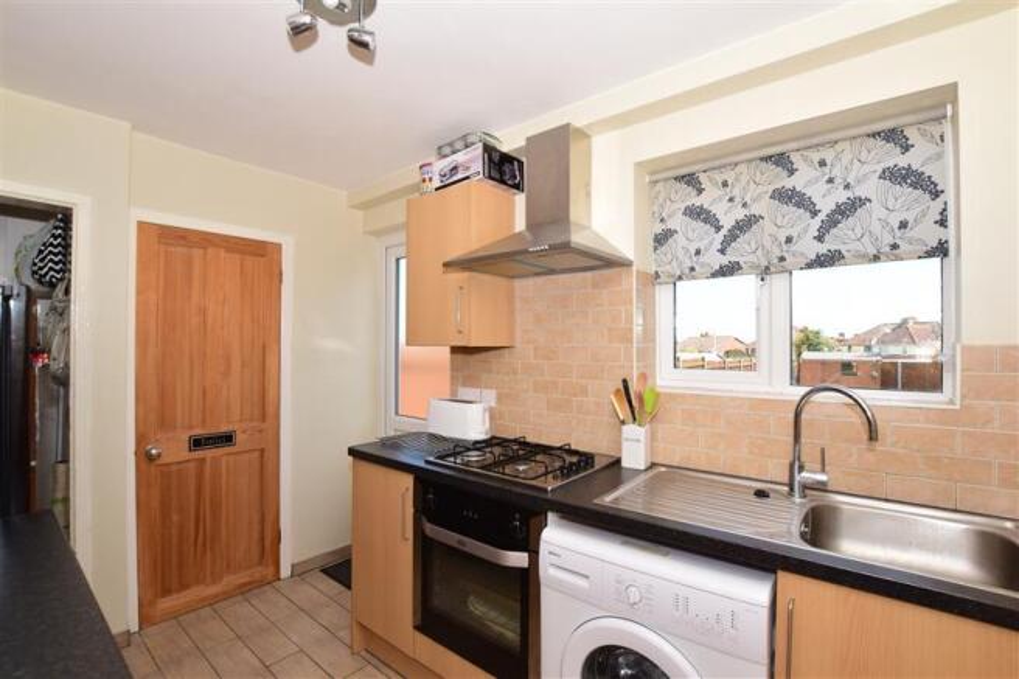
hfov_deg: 100.4
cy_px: 340
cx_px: 510
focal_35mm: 15
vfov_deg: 77.3
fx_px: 424
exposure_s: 1/200
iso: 400
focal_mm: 10
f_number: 10
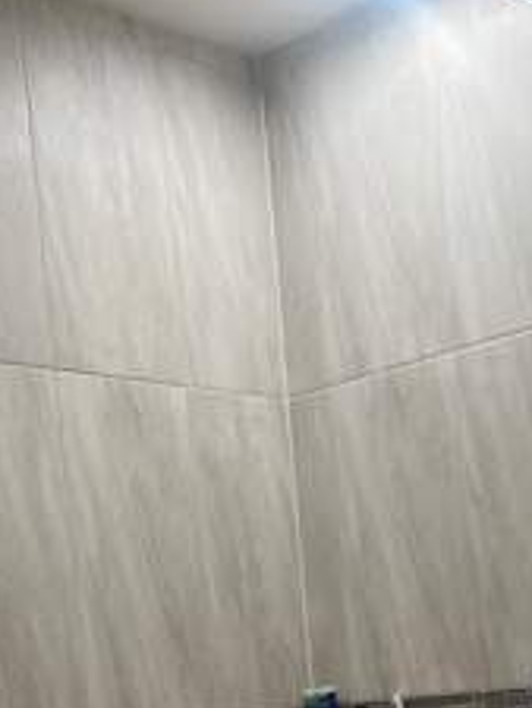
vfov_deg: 24.2
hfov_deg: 19.9
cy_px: 815
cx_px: 290
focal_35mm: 74
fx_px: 1515
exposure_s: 1/60
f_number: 1.5
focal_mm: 5.7
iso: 80
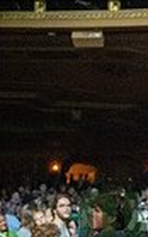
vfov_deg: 24.9
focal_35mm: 79
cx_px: 155
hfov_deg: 16.1
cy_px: 239
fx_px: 509
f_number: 2.8
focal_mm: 24
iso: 20000
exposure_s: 1/500
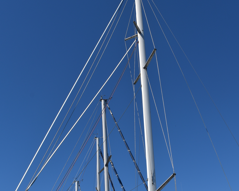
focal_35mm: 43
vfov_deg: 34.1
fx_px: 304
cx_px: 119
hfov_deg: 42.9
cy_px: 144
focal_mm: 20
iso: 200
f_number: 10
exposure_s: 1/400
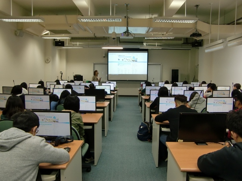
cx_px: 121
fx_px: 196
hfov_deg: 63.4
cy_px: 90
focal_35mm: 28
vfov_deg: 49.7
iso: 125
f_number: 2.6
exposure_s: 1/60
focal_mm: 4.9
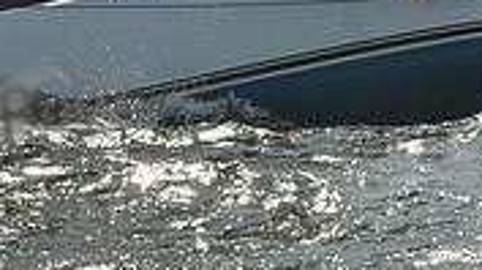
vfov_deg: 5.0
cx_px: 351
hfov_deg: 8.9
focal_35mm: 241
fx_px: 3076
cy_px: -59
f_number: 11
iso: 250
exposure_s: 1/800
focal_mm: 70
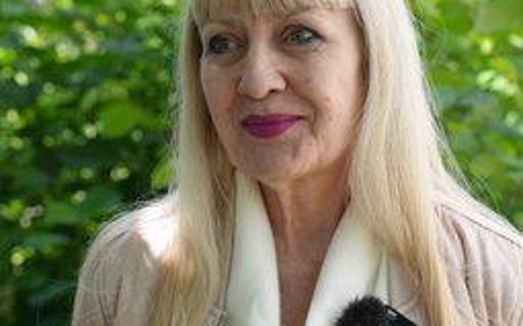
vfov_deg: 11.7
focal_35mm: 112
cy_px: 155
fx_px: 1595
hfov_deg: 18.6
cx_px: 263
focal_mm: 70
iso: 160
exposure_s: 1/160
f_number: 4
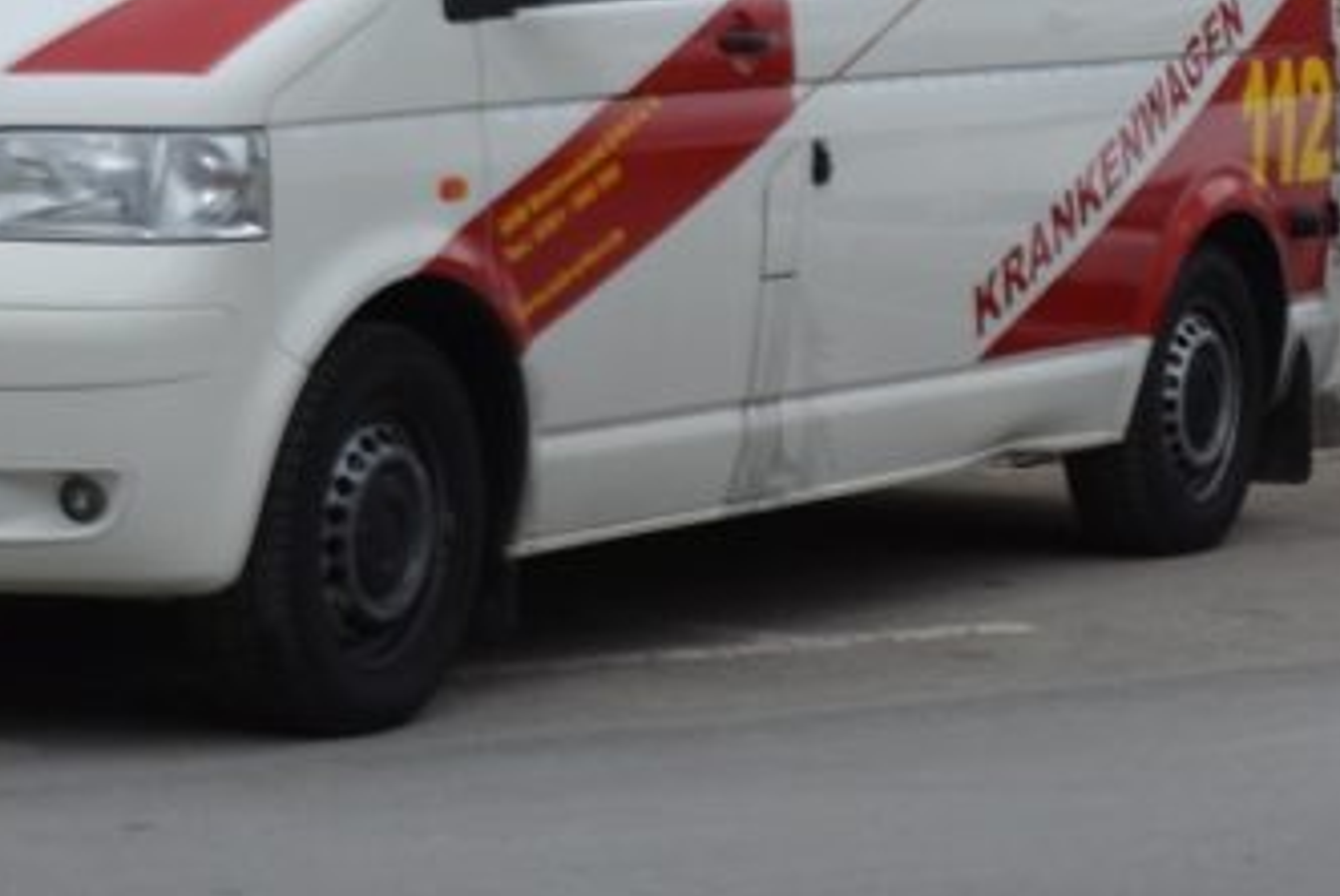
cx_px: 1945
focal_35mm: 176
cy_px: 12
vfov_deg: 7.8
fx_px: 6557
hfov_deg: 11.3
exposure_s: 1/125
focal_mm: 26
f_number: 5.6
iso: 100
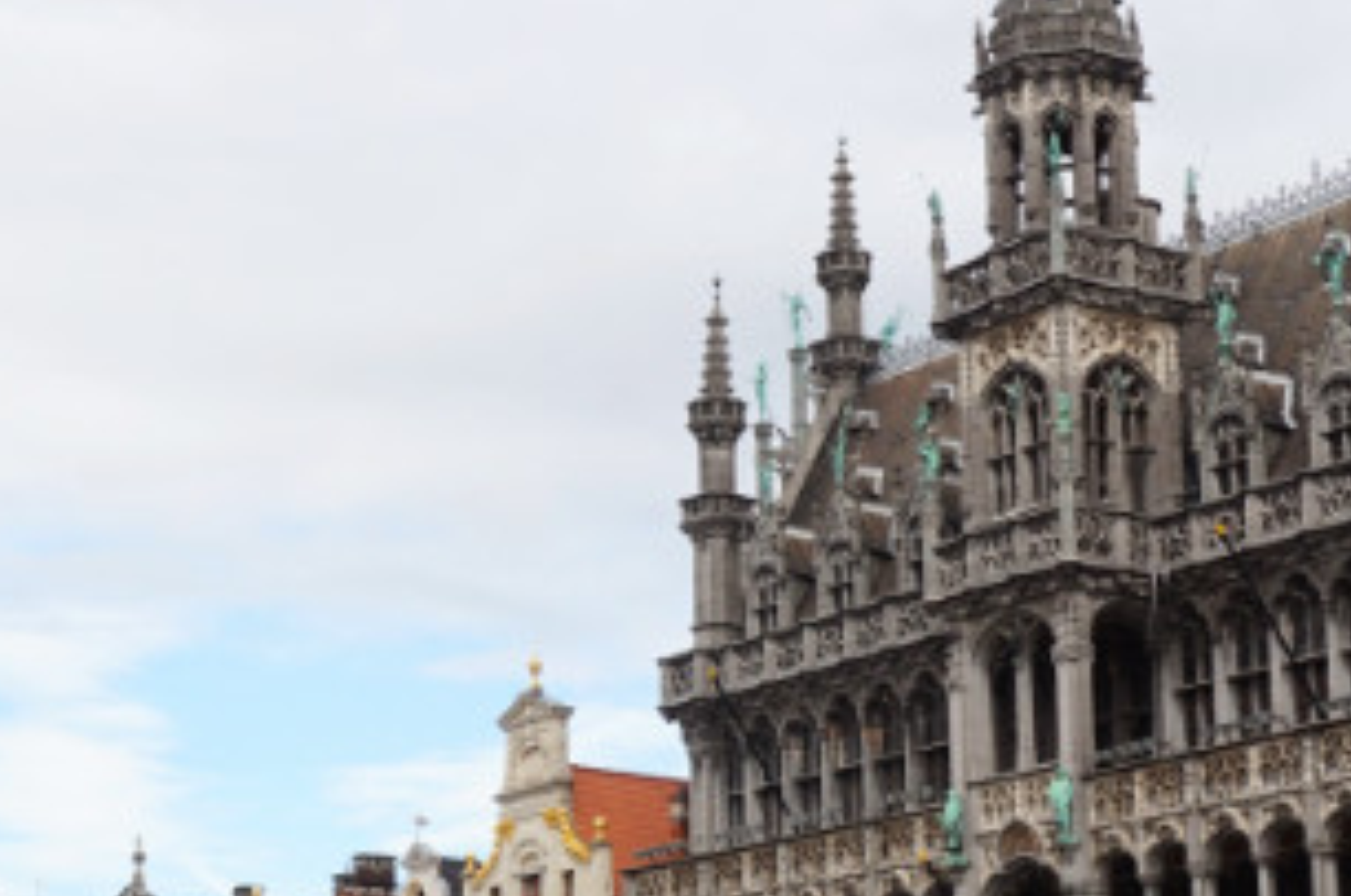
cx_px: 402
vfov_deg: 15.0
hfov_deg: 22.4
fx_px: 3384
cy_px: 746
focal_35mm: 90
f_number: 13
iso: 100
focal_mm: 23
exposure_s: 1/80
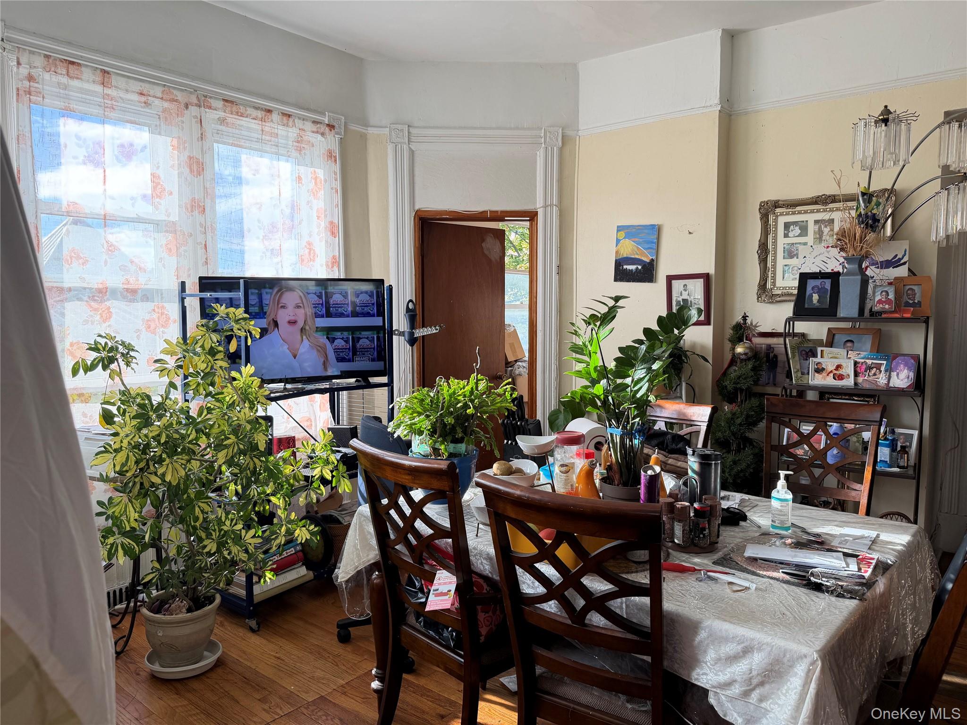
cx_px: 484
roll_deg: +0.0
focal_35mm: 24
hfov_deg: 71.6
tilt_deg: -5.7
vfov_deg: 56.8
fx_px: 670
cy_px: 362
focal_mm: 6.76
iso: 80
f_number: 1.78
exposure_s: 1/271
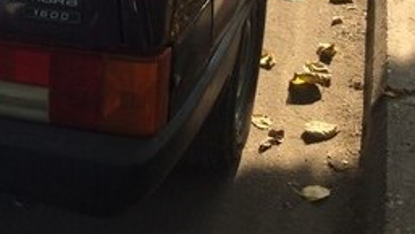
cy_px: -86
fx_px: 892
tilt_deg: -18.8
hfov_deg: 25.2
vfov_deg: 14.2
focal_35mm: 81
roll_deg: +1.1
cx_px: 19
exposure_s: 1/526
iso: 32
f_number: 2.2
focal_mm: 4.15
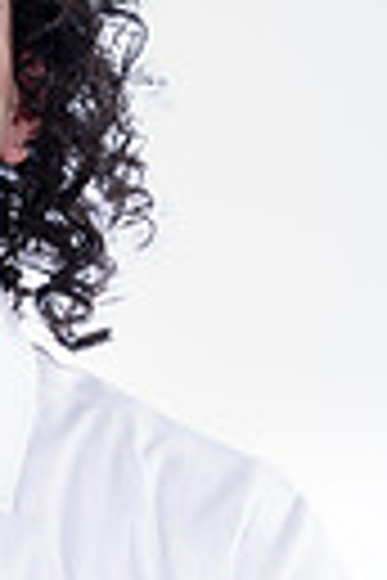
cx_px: -108
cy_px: 526
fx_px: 3644
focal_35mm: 226
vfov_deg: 9.1
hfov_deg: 6.0
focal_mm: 65
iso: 100
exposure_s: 1/200
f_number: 8
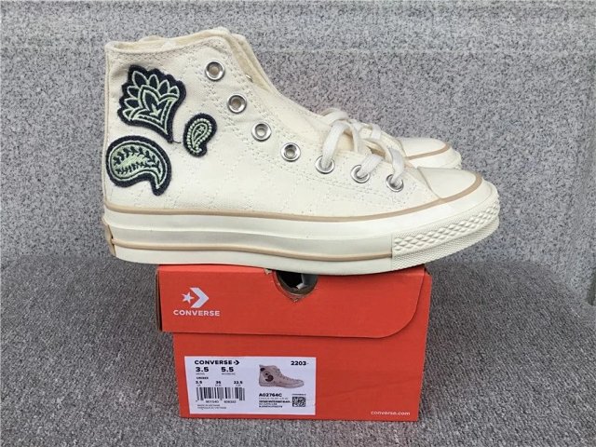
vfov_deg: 45.4
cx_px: 298
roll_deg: -0.2
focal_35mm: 31
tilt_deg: -19.5
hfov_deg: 58.4
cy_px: 224
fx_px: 534
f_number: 2.4
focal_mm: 3.3
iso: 25
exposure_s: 1/123
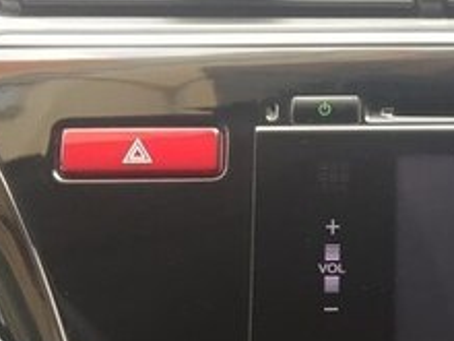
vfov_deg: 16.4
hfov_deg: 20.3
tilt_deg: -27.9
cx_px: 617
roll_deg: +0.7
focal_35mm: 87
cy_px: 379
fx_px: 1141
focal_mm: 4.15
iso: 32
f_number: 2.2
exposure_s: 1/33
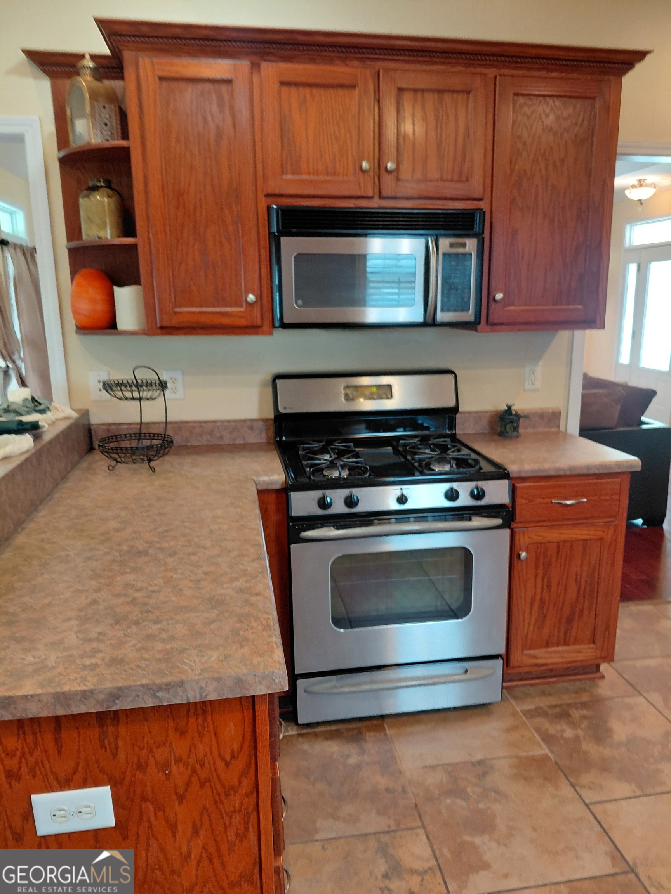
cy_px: 447
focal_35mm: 25
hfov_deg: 54.9
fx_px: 646
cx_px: 336
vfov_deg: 69.4
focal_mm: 4.69
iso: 400
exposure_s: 1/60
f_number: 1.8
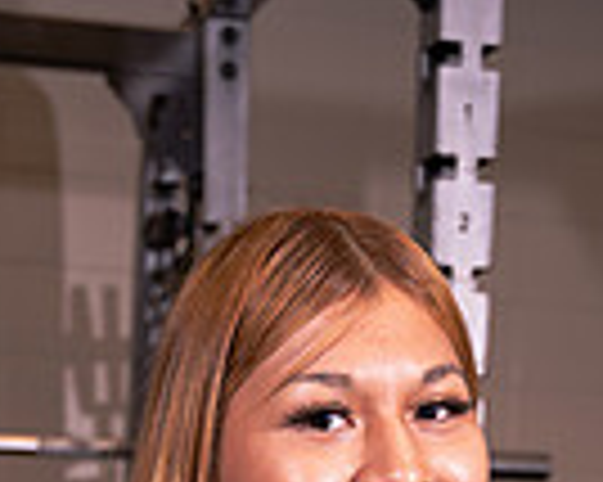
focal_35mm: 104
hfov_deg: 18.5
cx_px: 279
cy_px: 1009
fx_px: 1855
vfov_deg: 12.7
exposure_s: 1/250
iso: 500
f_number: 4
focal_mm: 33
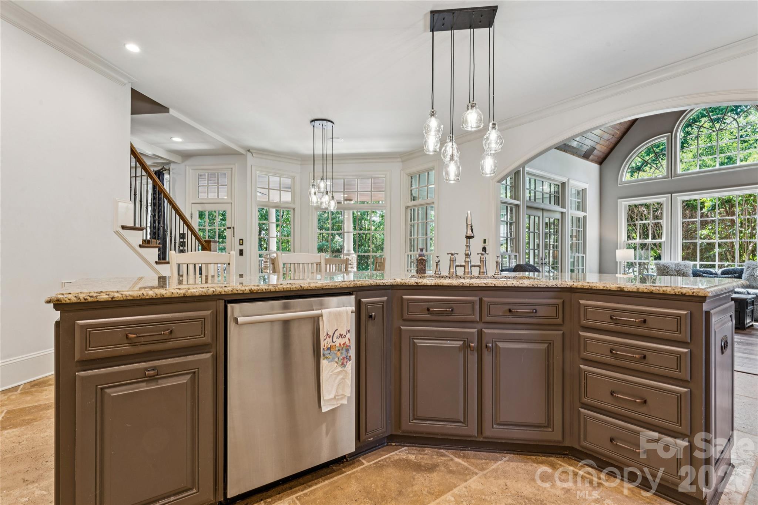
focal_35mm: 17
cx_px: 379
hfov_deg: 94.3
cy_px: 252
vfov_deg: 71.4
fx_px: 352
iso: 100
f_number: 13
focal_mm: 16.7
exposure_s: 1/1.67
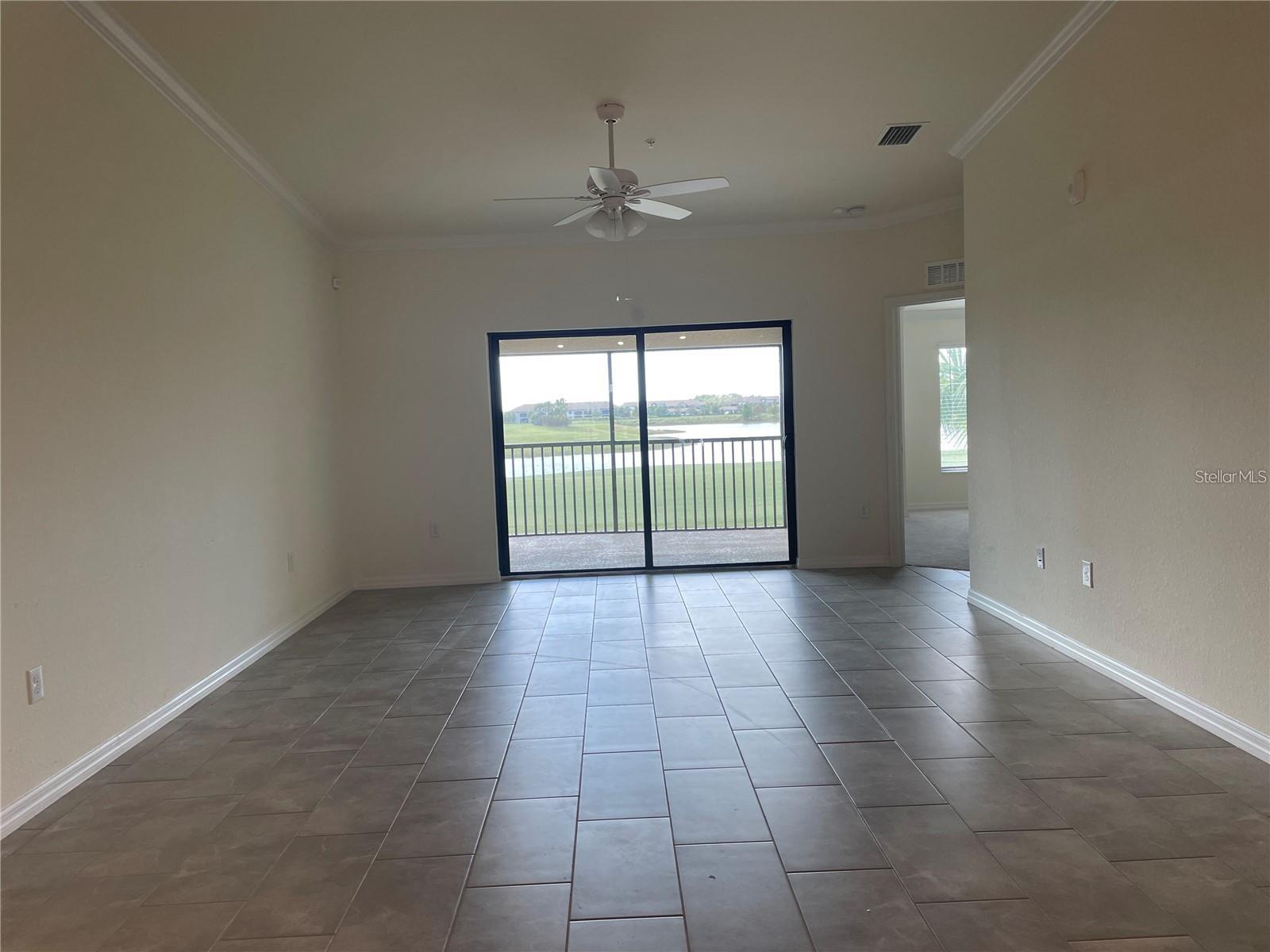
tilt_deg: -3.1
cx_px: 635
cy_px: 476
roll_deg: +2.5
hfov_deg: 67.3
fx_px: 954
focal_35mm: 26
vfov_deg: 53.1
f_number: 1.6
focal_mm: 4.2
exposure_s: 1/120
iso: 50
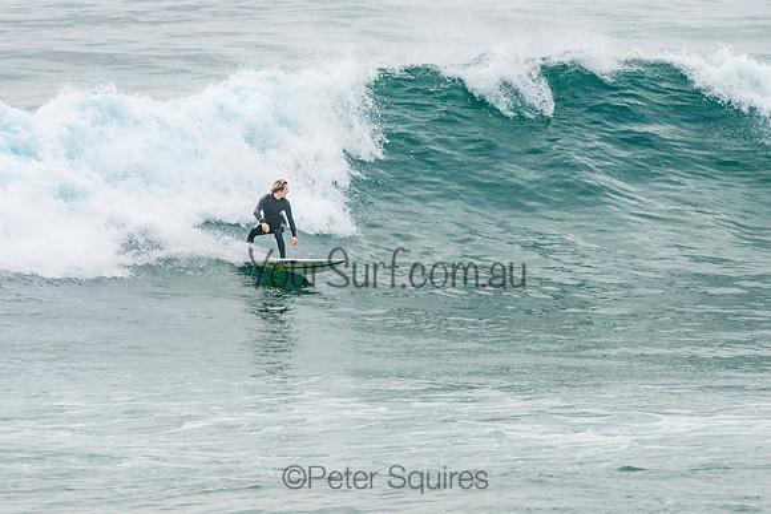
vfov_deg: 2.5
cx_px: 310
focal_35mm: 549
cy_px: 187
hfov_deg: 3.8
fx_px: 11769
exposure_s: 1/1250
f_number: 6.3
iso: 500
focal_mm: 400
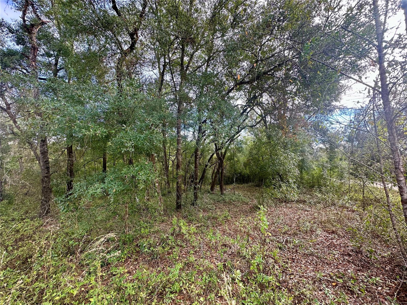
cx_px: 204
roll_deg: +2.8
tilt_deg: +5.3
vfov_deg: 85.7
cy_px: 152
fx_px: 165
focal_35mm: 14
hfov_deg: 102.1
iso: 40
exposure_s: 1/166
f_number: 2.2
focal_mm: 2.22
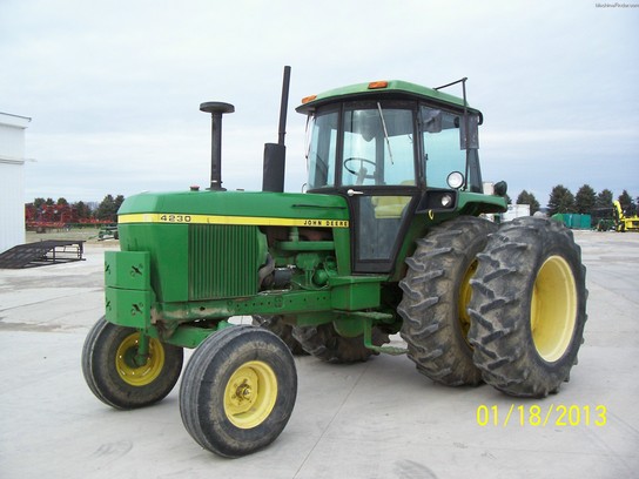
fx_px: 628
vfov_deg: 41.8
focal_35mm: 34
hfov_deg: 54.0
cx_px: 320
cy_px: 240
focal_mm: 5.6
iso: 80
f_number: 2.7
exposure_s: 1/636
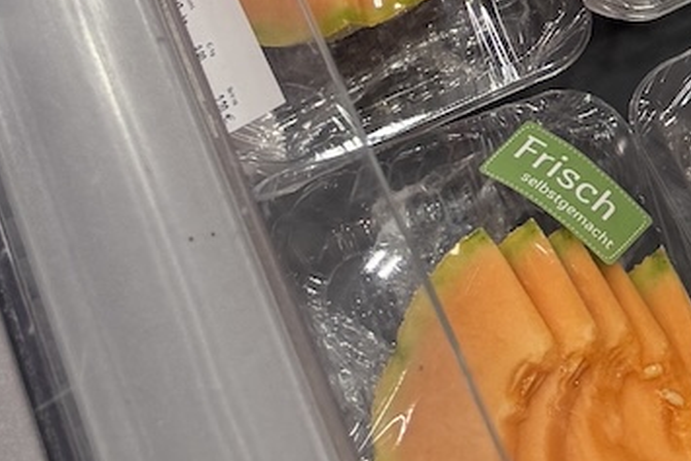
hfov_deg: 15.0
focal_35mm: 135
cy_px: -965
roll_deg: -1.8
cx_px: 654
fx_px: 2592
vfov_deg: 8.4
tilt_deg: -41.3
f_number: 1.78
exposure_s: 1/100
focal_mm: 6.76
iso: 125
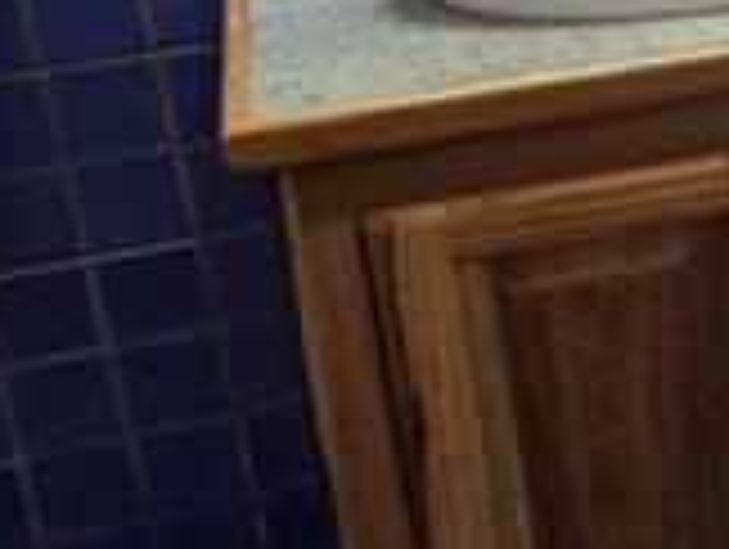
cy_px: 94
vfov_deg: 17.9
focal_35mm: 82
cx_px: 1166
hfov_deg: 19.8
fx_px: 1729
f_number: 2.2
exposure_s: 1/60
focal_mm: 2.2
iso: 125
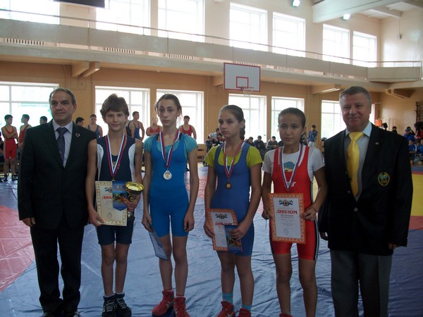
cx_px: 212
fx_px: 379
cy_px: 158
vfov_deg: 45.4
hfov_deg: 58.4
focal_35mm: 31
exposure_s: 1/40
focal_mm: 5.7
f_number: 2.9
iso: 127
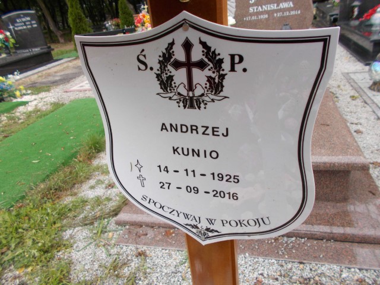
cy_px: 142
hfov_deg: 67.3
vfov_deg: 53.1
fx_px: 285
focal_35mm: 26
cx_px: 190
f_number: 3.2
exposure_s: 1/160
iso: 80
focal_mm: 4.6
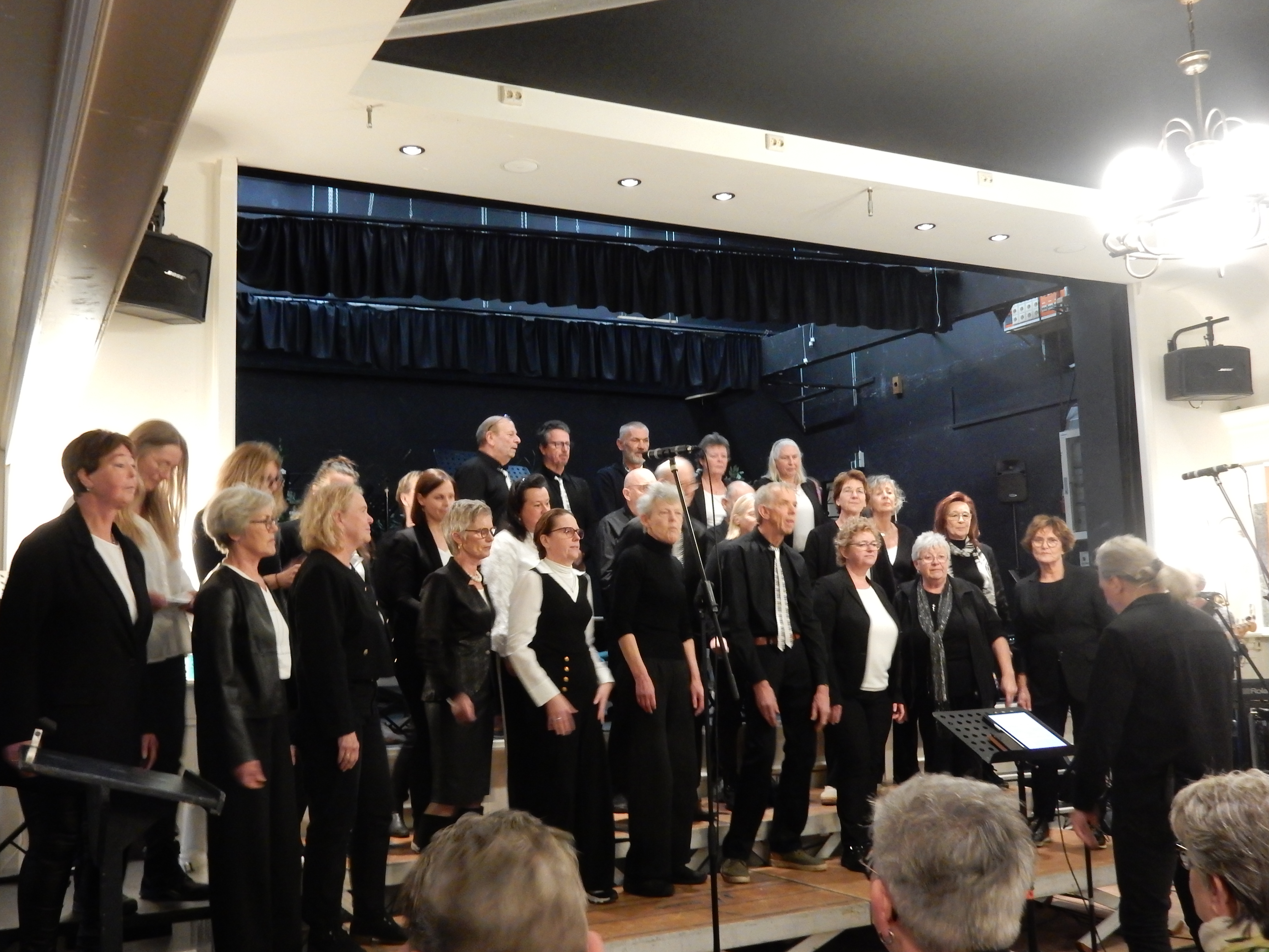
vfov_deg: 39.7
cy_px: 476
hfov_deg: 51.4
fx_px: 1320
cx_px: 634
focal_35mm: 36
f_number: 4
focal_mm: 6.4
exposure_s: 1/8
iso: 800
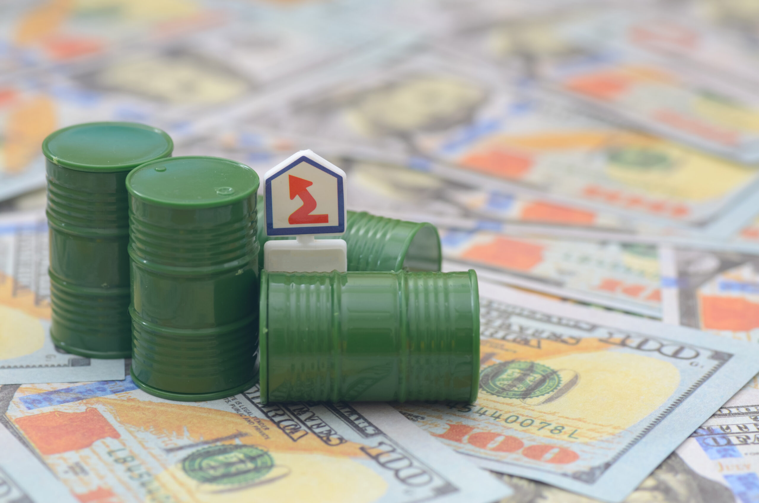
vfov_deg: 13.0
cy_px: 252
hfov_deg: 19.5
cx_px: 380
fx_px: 2209
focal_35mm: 105
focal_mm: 70
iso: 100
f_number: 6.3
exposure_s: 1/125
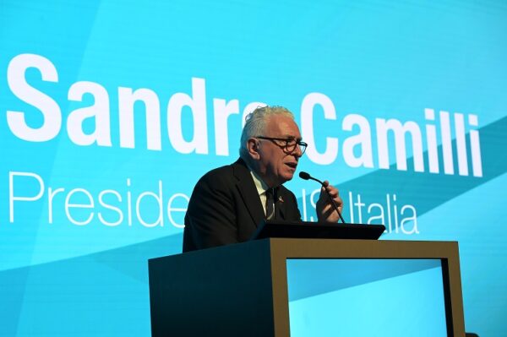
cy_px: 168
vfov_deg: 22.2
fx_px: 858
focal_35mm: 61
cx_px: 254
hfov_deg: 32.9
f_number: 6.3
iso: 3200
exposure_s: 1/125
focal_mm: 61
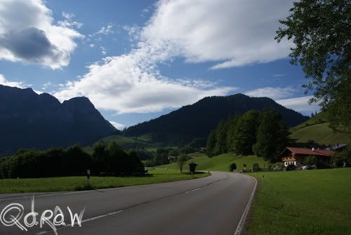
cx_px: 176
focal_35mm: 27
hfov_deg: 67.3
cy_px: 118
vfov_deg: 48.1
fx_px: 264
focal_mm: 18
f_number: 10
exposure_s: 1/400
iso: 100
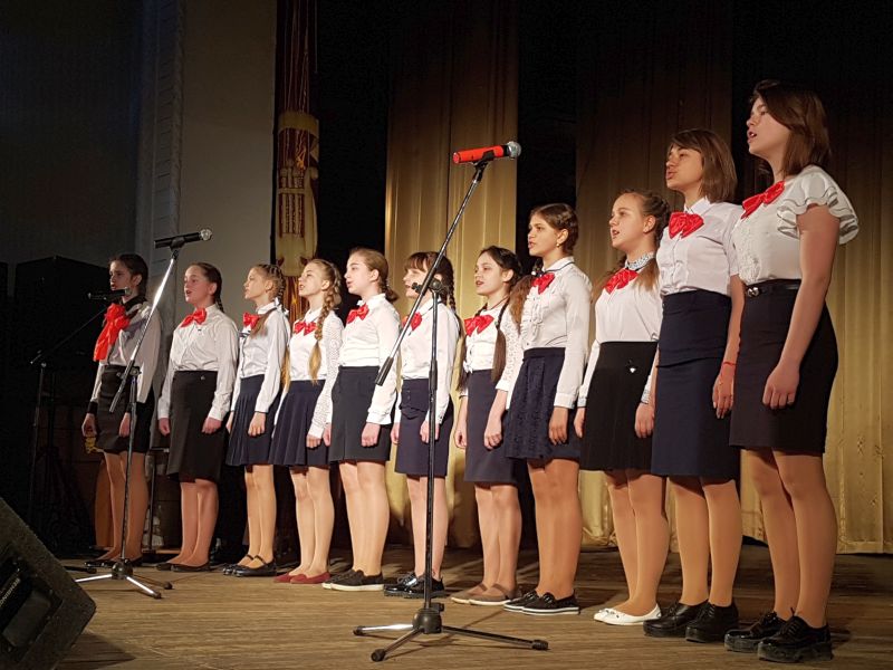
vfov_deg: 53.1
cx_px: 446
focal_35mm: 26
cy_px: 335
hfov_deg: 67.3
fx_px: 671
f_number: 1.7
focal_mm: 4.2
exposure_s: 1/50
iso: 80
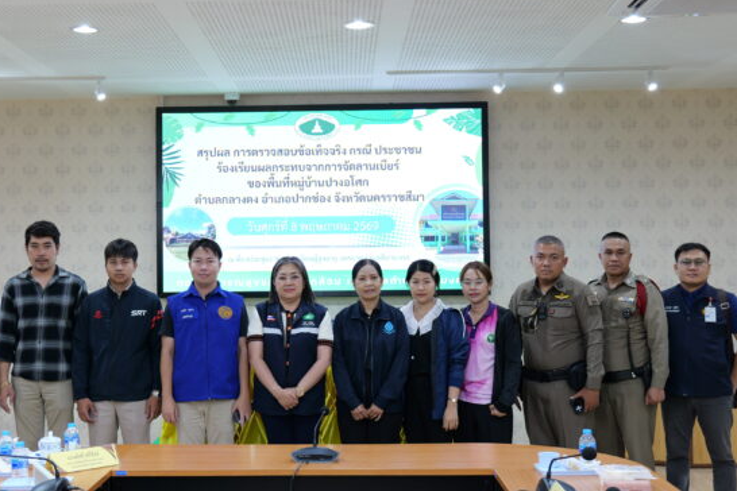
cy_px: 232
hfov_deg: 38.1
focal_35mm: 52
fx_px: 1064
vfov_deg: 26.0
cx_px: 305
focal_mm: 37
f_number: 5.6
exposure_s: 1/40
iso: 1600
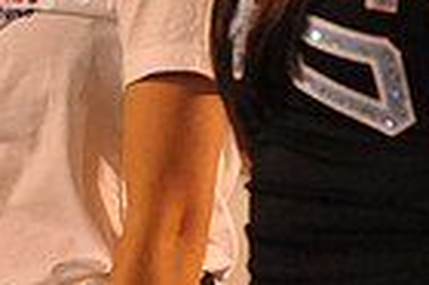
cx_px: 21
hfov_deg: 3.4
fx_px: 7165
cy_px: -285
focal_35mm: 602
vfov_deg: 2.3
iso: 5000
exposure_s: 1/160
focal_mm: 145
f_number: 7.1
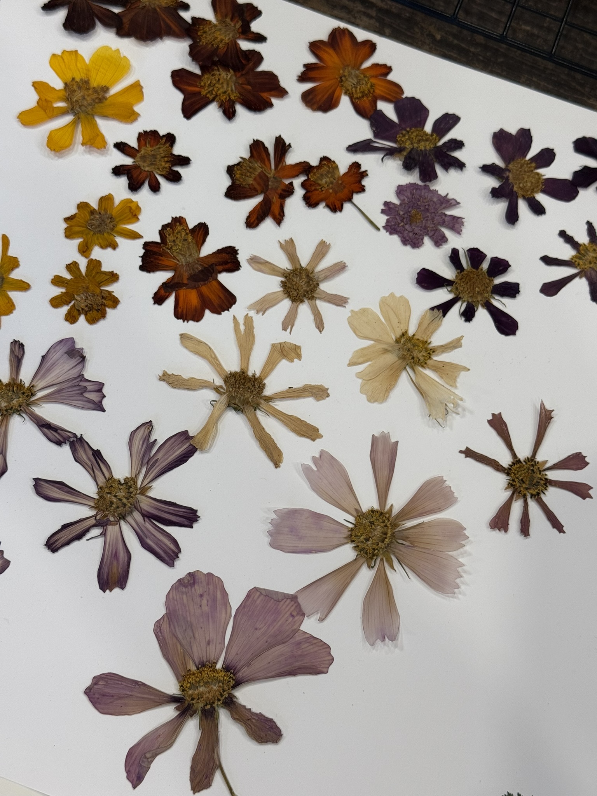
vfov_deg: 39.7
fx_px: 1104
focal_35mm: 48
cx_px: 298
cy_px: 398
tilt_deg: -69.3
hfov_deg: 30.3
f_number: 1.78
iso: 80
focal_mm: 6.76
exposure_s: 1/60
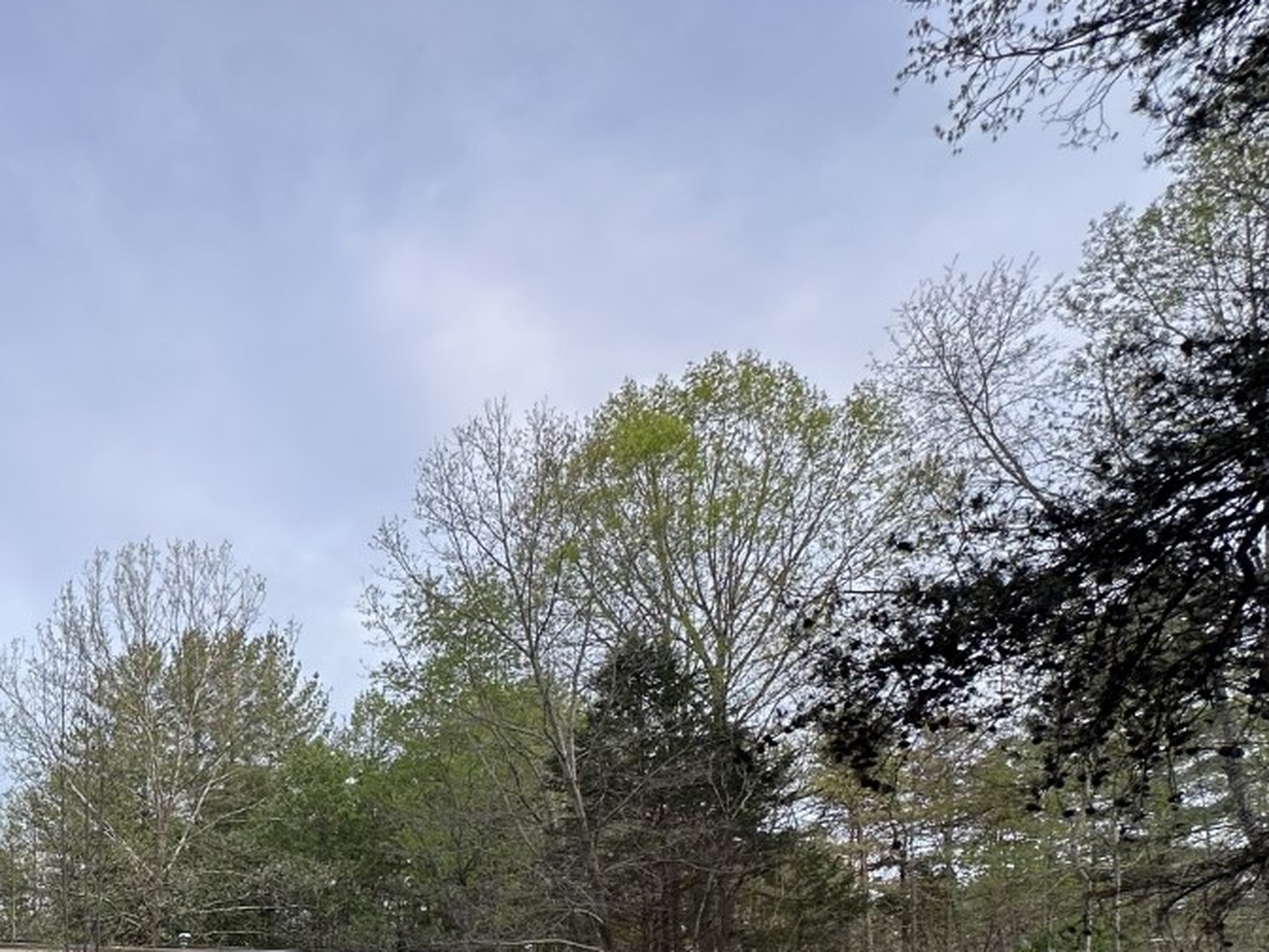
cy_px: 999
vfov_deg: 39.8
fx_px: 1100
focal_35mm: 30
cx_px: 70
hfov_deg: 51.1
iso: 40
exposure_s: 1/143
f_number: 2.2
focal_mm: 2.22
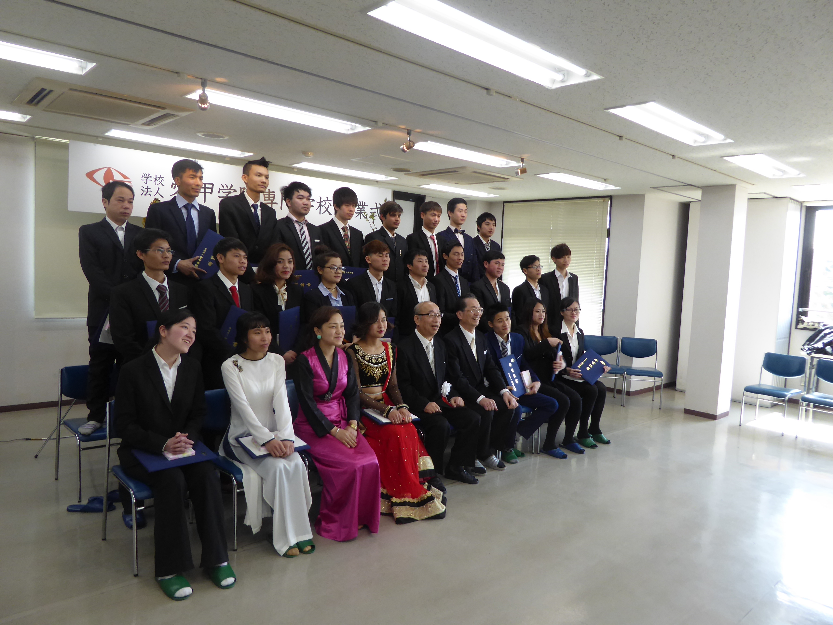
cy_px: 312
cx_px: 416
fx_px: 602
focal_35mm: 25
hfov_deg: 69.4
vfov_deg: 54.9
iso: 160
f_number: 3.3
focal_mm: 4.3
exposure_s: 1/60
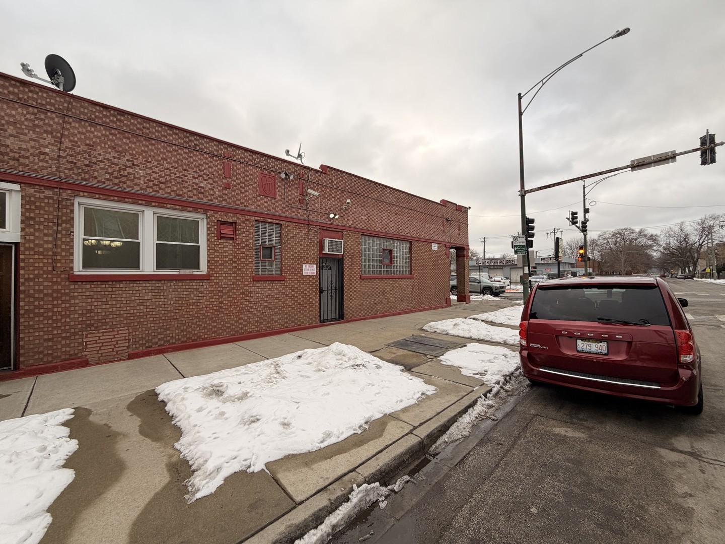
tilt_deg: +0.7
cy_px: 272
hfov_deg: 102.1
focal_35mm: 14
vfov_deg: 85.7
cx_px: 362
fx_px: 293
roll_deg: +0.8
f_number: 2.2
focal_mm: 2.22
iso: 40
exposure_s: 1/139
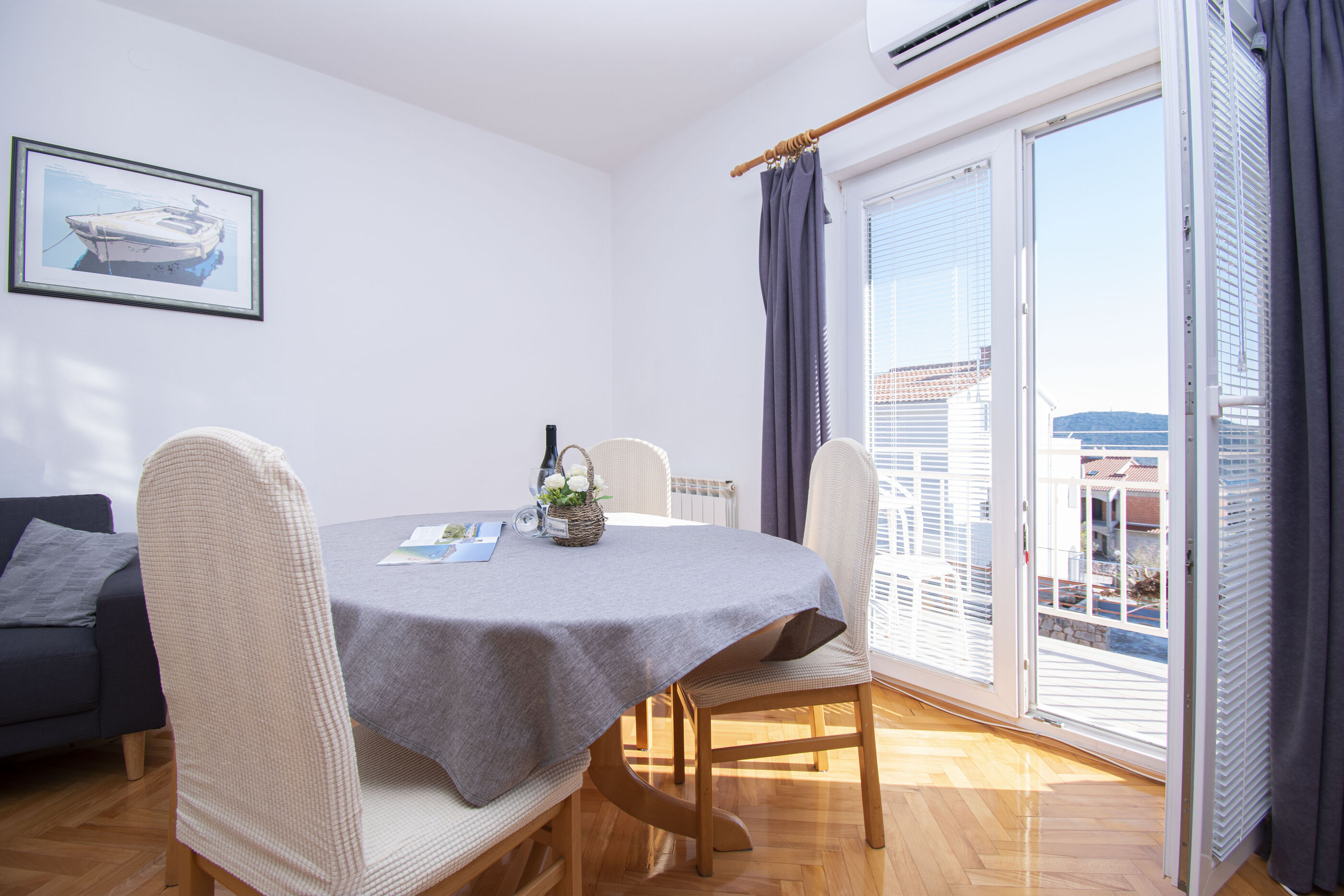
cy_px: 448
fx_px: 560
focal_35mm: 15
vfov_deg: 77.3
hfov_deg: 100.4
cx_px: 672
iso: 100
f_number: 5.6
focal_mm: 10
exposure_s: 1/125
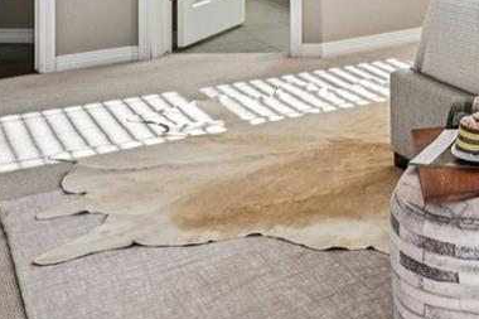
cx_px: 682
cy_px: -142
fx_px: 785
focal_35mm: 59
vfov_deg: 20.2
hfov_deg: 26.5
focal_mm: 14
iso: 100
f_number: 11
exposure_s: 1/15
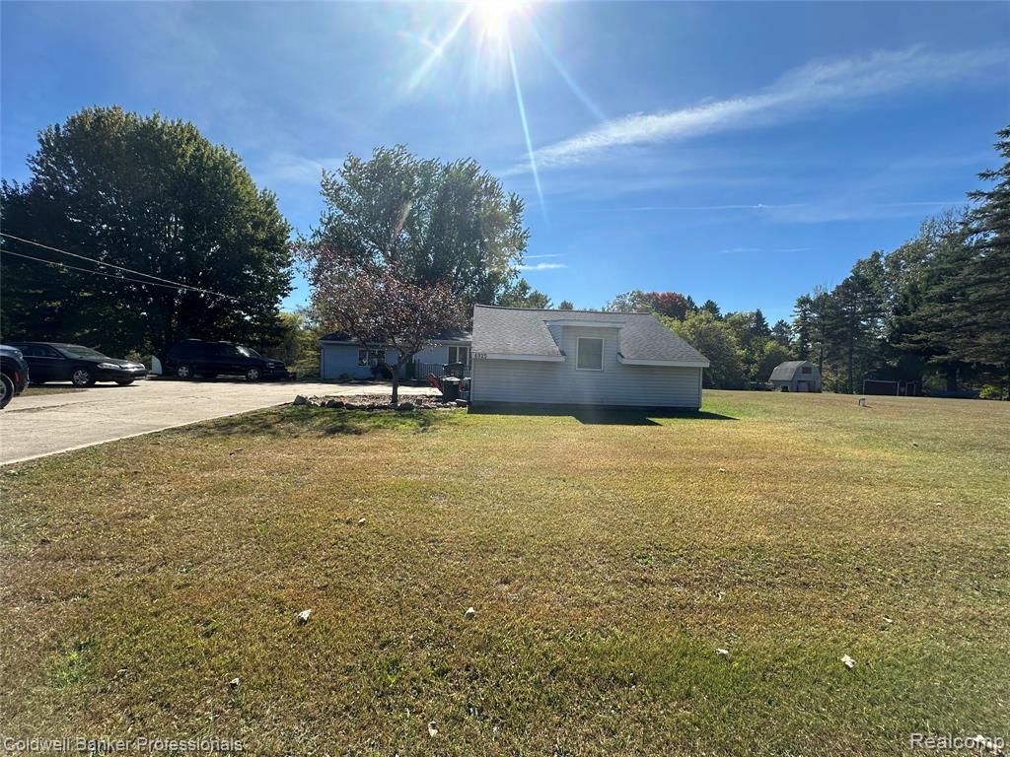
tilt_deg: -1.0
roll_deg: -1.5
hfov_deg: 102.1
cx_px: 505
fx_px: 408
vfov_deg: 85.7
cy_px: 378
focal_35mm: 14
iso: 40
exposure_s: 1/1531
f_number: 2.2
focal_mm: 2.22
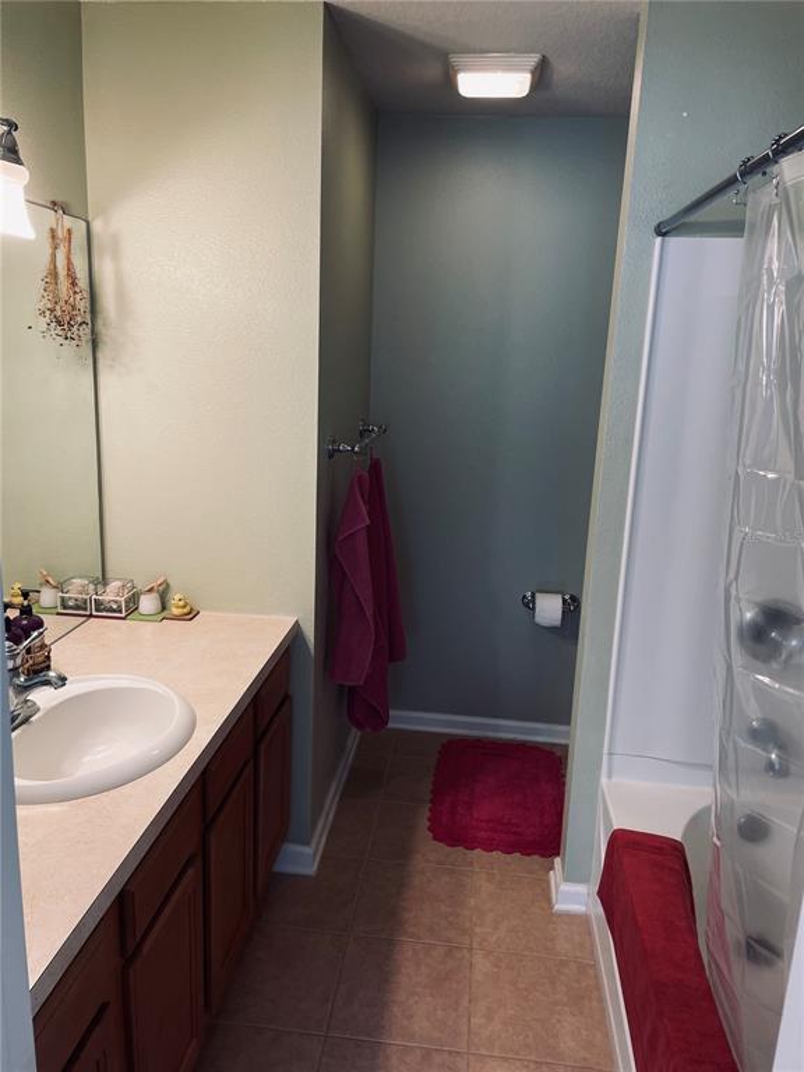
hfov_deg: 53.1
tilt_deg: -12.2
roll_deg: -1.7
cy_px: 536
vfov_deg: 67.3
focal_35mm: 26
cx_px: 402
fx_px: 805
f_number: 1.6
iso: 64
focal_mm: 4.2
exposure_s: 1/60
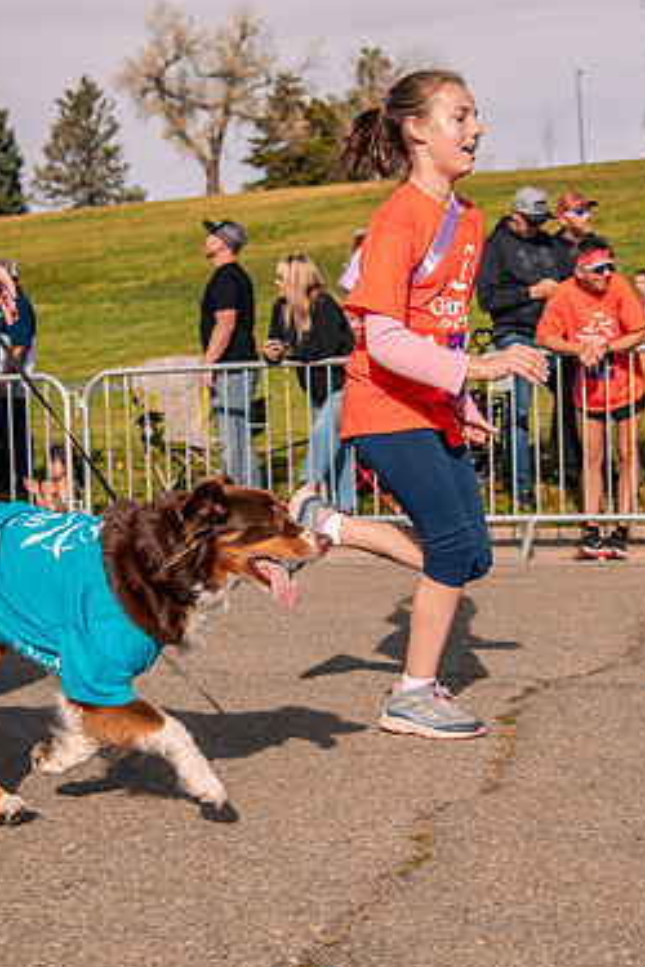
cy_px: 493
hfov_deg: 20.0
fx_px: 1827
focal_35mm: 68
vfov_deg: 29.7
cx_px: 315
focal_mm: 44
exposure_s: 1/1000
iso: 200
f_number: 5
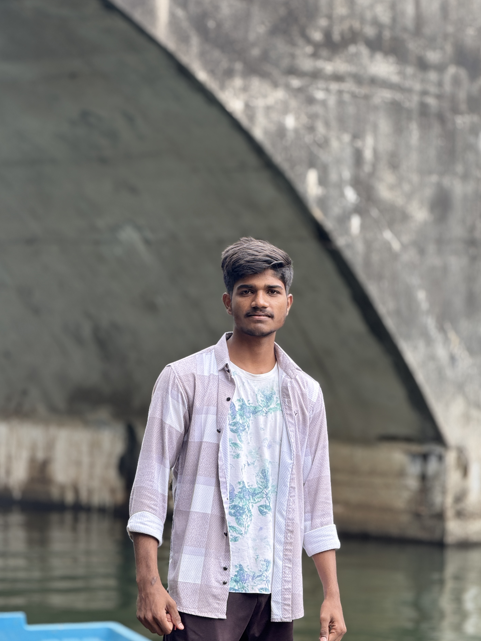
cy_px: 299
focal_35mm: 129
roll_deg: -2.0
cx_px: 230
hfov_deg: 11.5
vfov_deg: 15.3
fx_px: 2390
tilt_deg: +0.9
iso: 50
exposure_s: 1/258
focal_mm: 15.66
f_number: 2.8
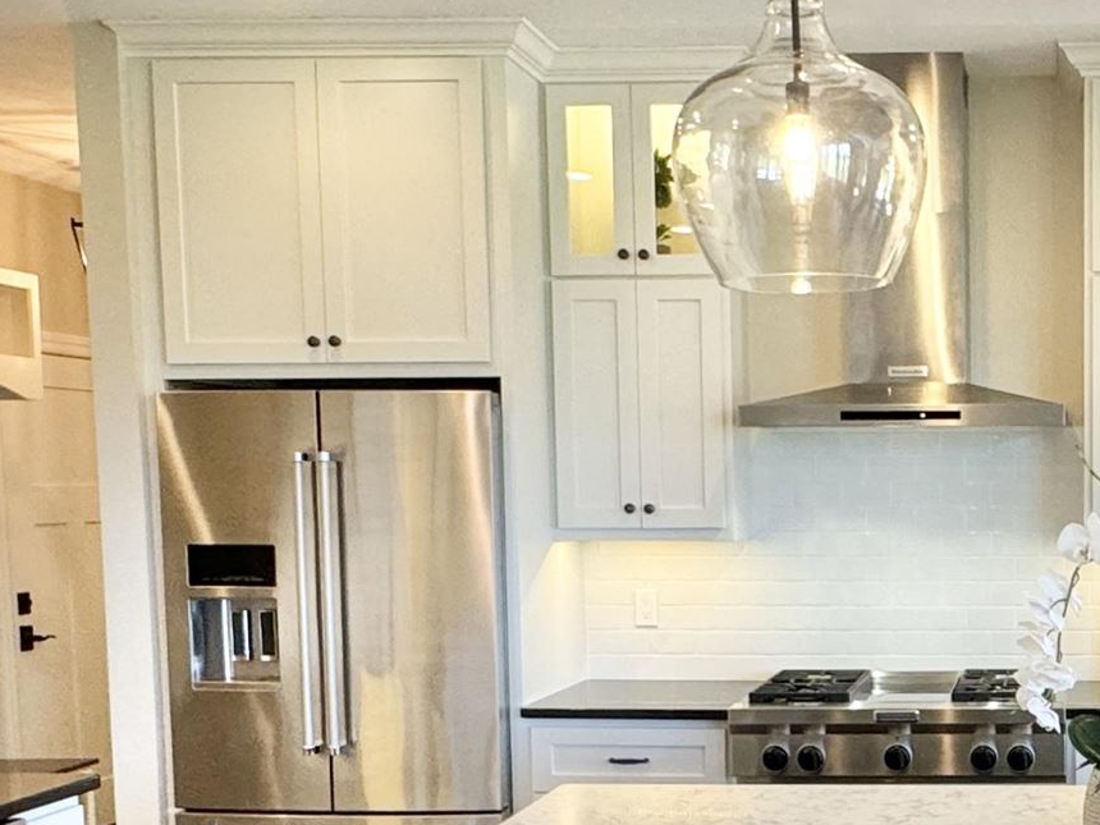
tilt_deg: -5.6
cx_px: 1020
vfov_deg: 28.6
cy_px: 631
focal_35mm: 50
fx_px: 1589
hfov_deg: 35.6
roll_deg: +1.0
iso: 200
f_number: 2.2
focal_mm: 2.22
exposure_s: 1/120
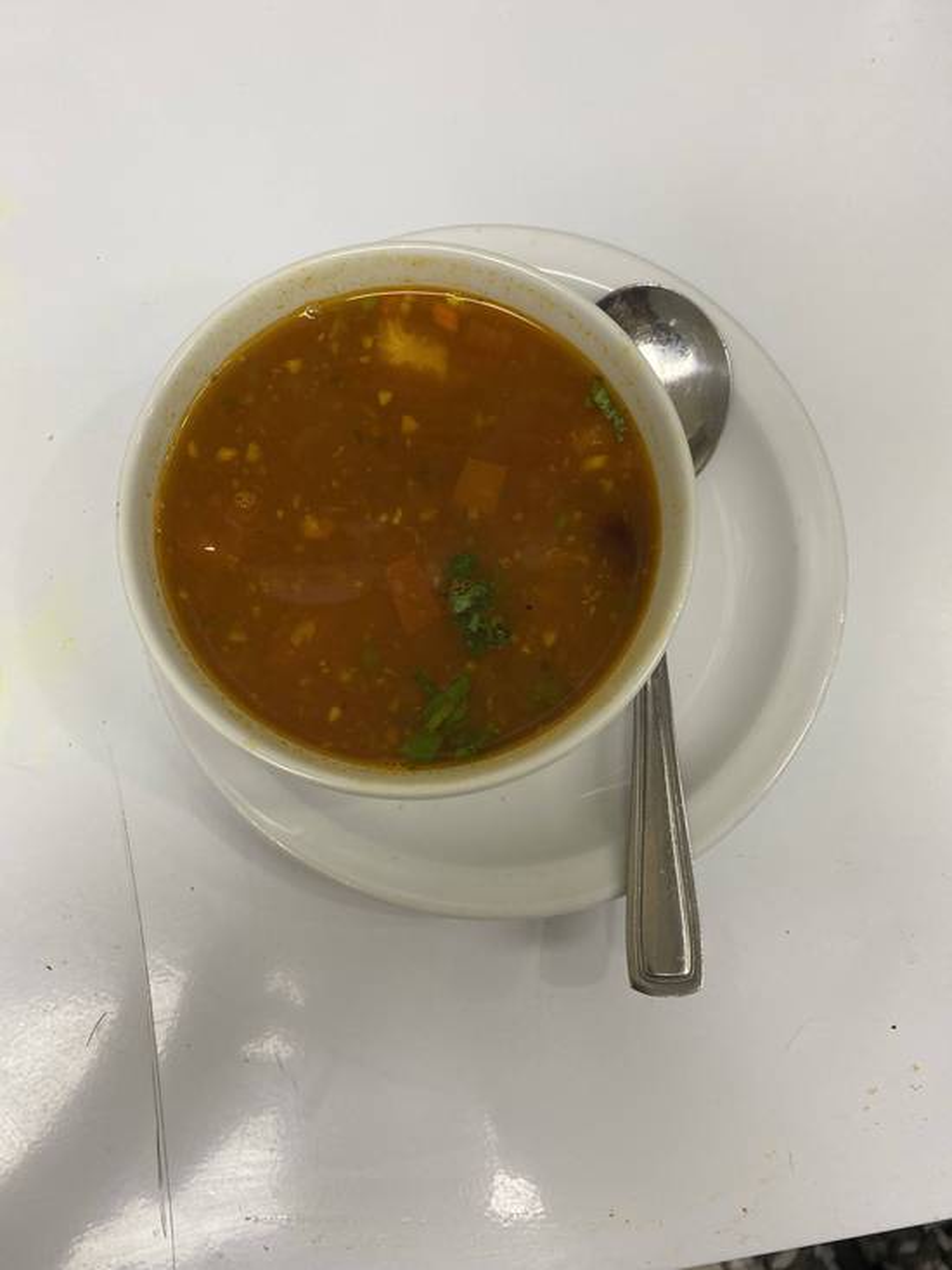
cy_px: 635
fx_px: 953
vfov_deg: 67.3
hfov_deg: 53.1
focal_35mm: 26
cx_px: 476
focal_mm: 4.25
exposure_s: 1/60
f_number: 1.8
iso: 80
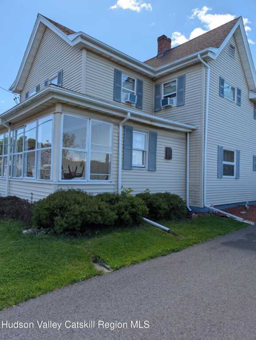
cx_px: 128
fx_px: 236
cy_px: 170
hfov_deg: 56.9
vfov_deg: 71.5
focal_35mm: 24
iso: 23
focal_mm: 6.9
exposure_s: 1/876
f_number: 1.68
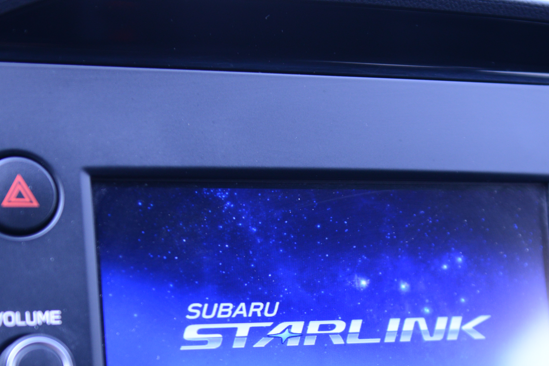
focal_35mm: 98
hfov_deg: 20.7
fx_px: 1495
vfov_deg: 13.8
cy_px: 373
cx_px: 371
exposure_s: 1/250
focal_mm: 44
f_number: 2.8
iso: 500
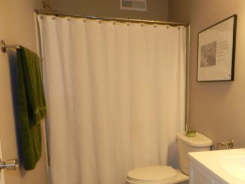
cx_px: 166
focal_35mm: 32
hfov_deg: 55.4
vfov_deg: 43.7
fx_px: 227
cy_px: 118
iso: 200
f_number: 3.4
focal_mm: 4
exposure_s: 1/30
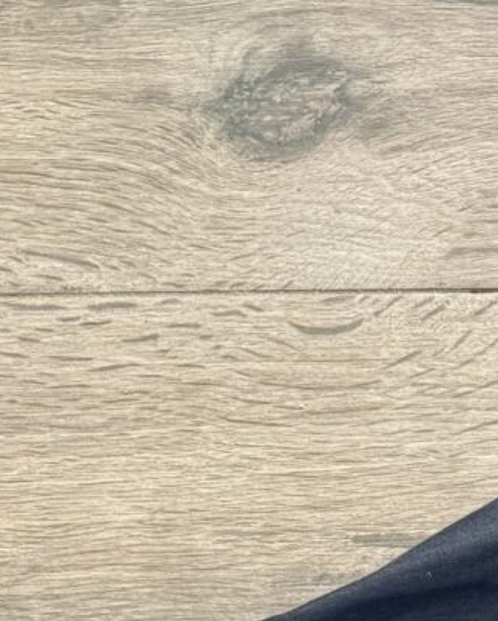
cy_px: 1271
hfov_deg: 12.2
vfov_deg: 13.6
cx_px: 805
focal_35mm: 119
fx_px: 2190
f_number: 1.78
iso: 200
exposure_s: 1/101
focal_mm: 6.76
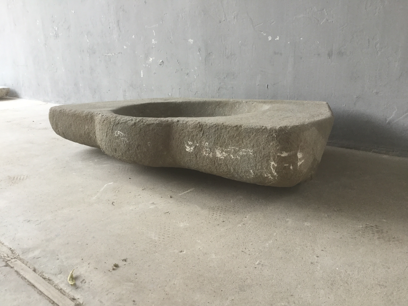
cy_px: 153
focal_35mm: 31
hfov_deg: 58.4
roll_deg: +2.1
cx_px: 204
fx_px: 365
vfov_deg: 45.4
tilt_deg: -16.4
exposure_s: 1/30
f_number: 2.4
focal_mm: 3.3
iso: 25
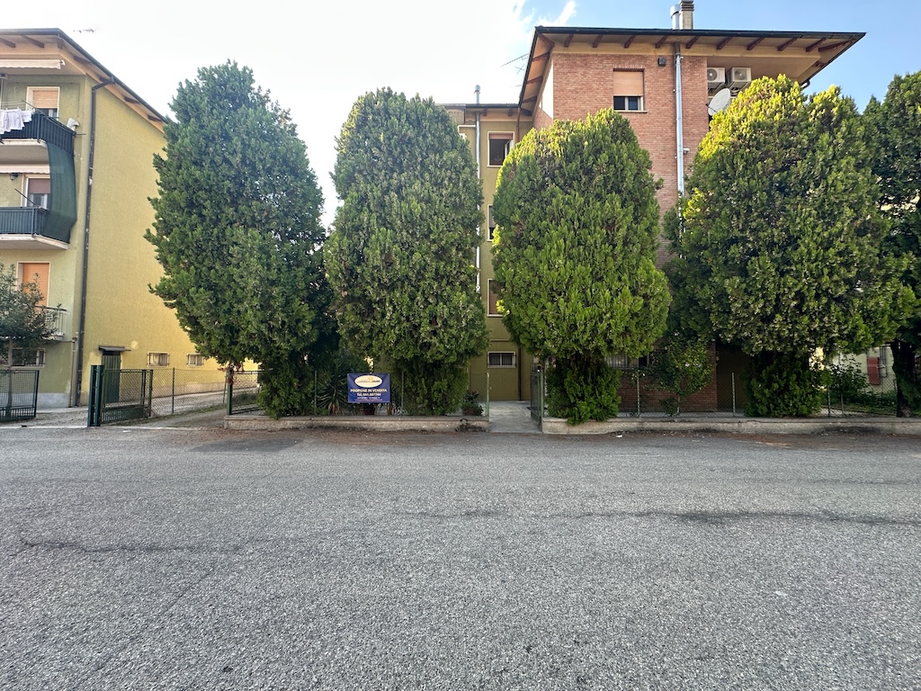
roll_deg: -0.8
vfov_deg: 85.7
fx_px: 372
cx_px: 460
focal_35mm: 14
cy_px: 346
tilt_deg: +2.8
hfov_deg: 102.1
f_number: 2.2
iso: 40
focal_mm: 2.22
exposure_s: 1/99
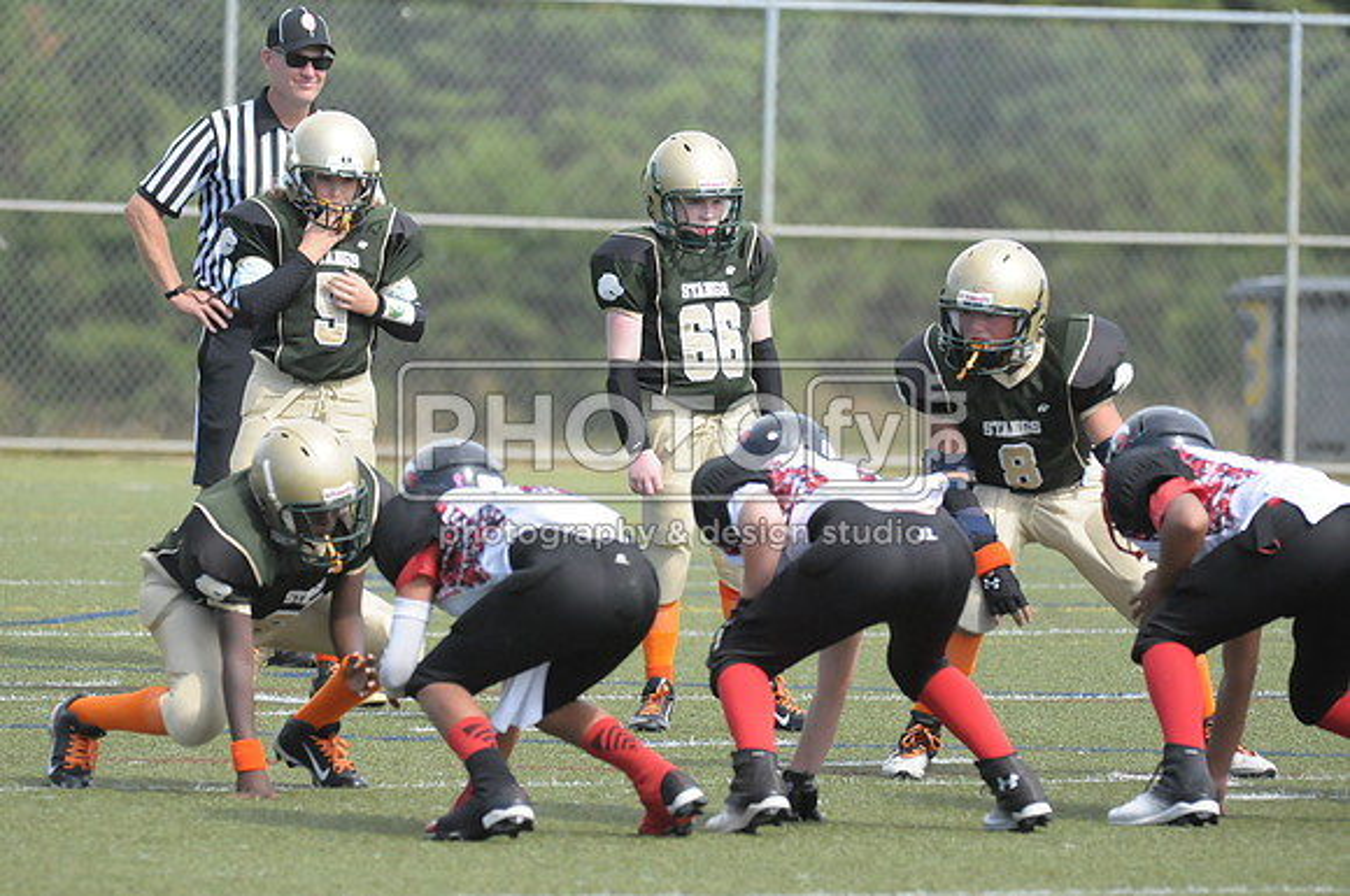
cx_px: 675
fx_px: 13481
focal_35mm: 360
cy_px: 448
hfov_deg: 5.7
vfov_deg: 3.8
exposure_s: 1/5000
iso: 1600
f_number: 4
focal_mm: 240
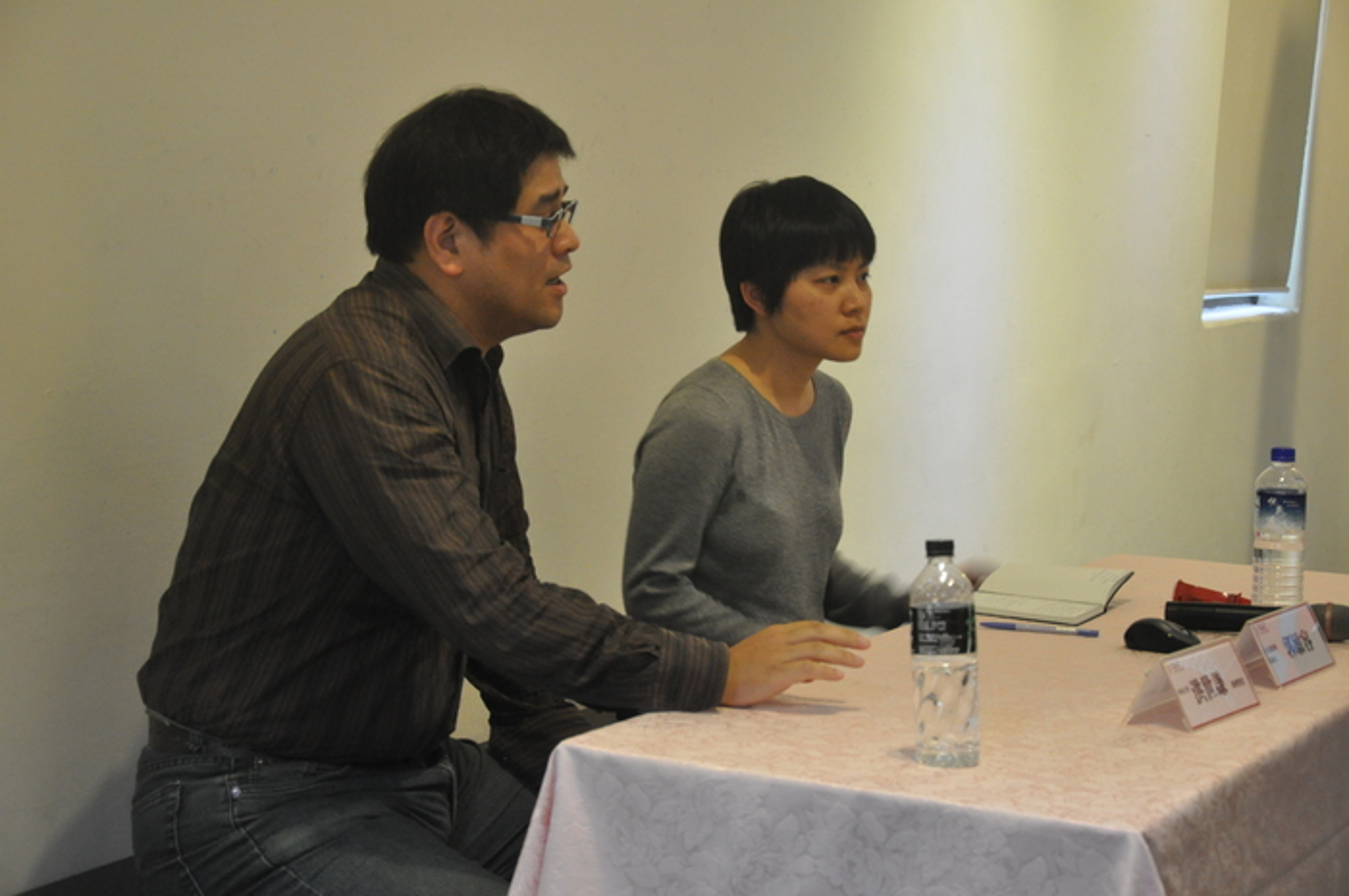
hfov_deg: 26.0
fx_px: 2919
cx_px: 674
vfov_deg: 17.5
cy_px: 448
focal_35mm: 78
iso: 1600
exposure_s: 1/20
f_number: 5
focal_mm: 52
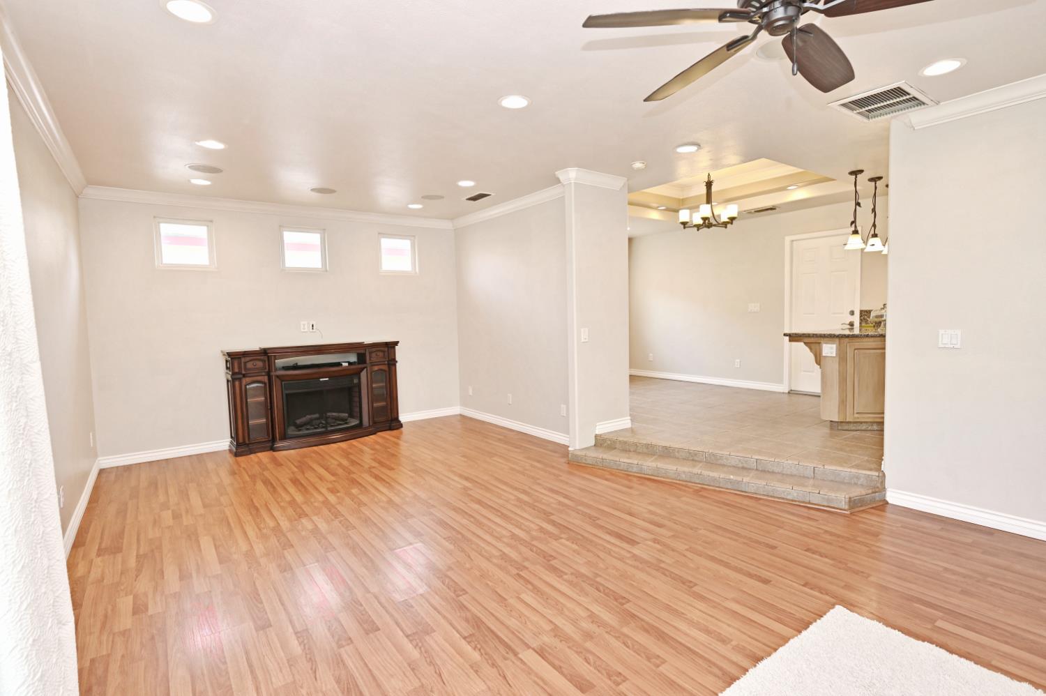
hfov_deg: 91.7
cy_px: 348
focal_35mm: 18
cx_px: 523
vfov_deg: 68.8
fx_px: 508
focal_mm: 17.5
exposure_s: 1/60
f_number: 4
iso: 360
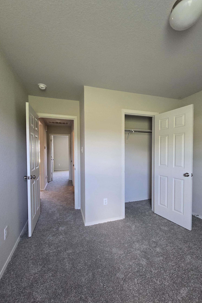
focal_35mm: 14
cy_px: 156
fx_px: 118
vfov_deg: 104.2
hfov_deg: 81.1
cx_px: 106
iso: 320
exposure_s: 1/60
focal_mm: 2.2
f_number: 2.2
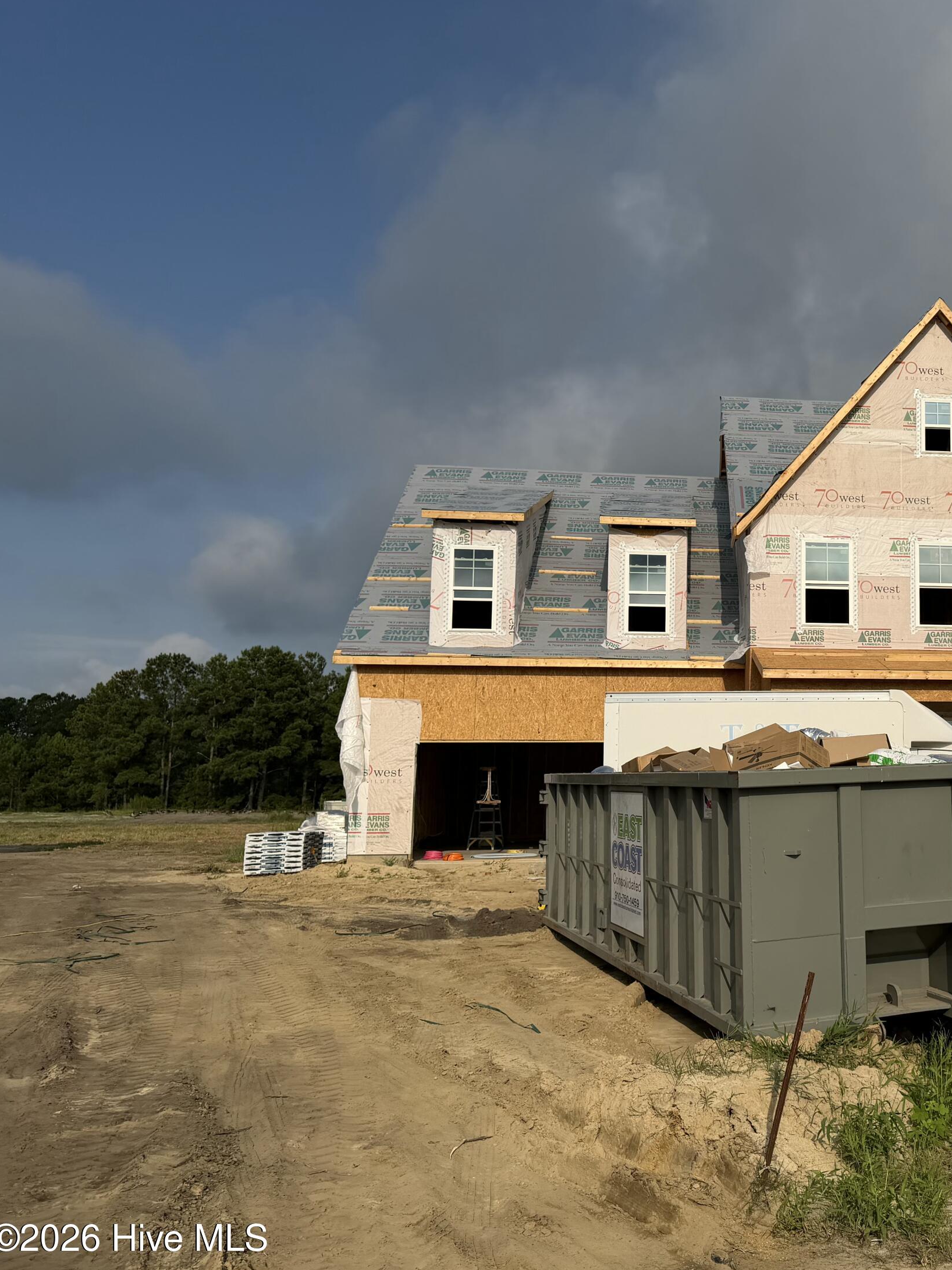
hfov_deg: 39.7
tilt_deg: +7.8
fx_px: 1210
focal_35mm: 33
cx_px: 862
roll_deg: +1.5
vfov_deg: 55.4
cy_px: 643
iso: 80
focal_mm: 6.76
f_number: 1.78
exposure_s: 1/10309
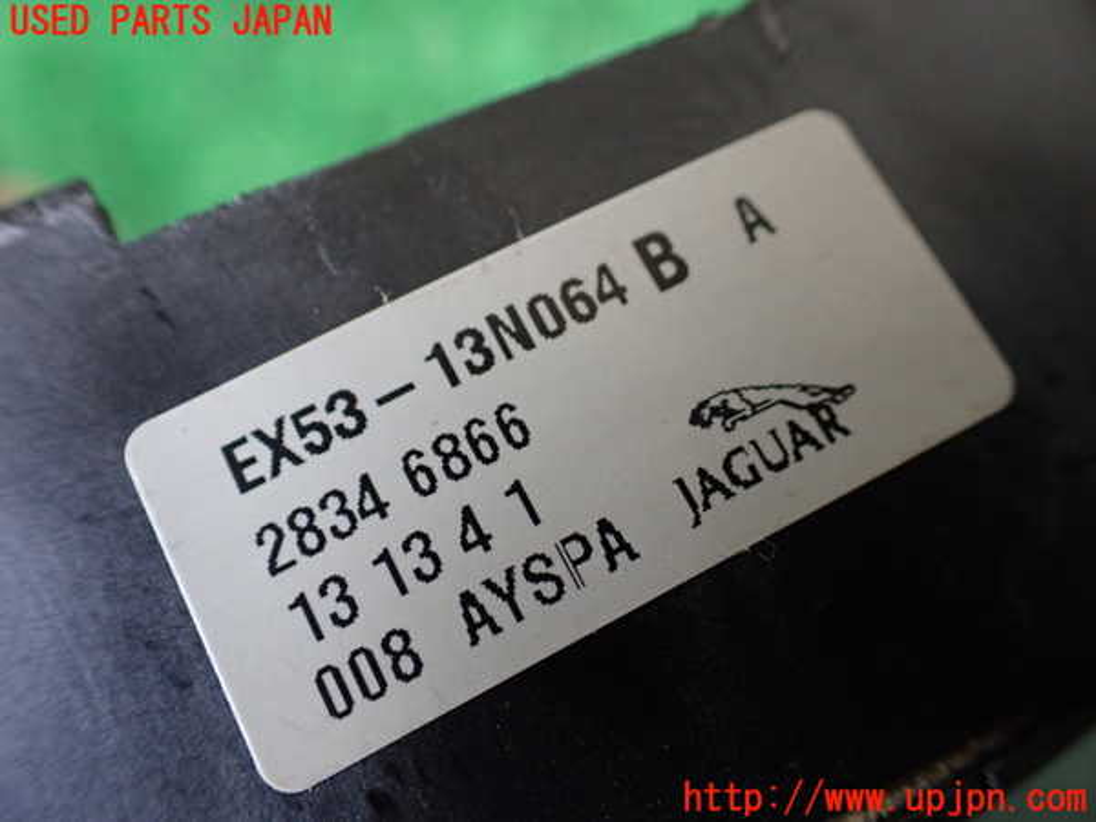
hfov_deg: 60.0
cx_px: 548
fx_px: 950
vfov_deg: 46.8
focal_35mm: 30
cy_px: 411
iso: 500
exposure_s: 1/125
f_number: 2.3
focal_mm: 5.4
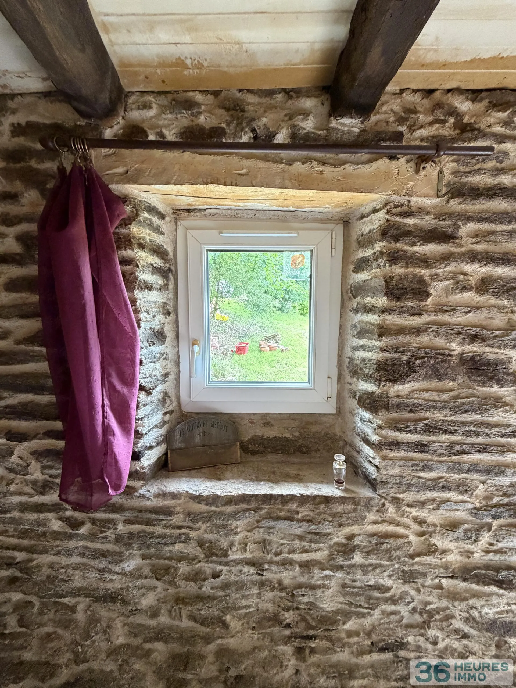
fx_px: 278
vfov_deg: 102.1
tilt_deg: -8.8
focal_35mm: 14
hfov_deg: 85.7
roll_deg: -1.2
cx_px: 258
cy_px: 344
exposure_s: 1/60
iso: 500
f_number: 2.2
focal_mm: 2.22
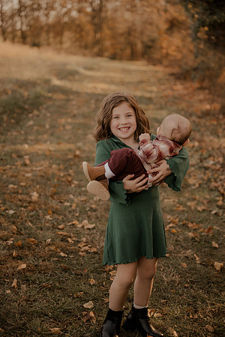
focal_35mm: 64
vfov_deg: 31.4
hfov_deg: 21.2
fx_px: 600
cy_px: 168
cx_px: 112
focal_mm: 64
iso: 200
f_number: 2.8
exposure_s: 1/250
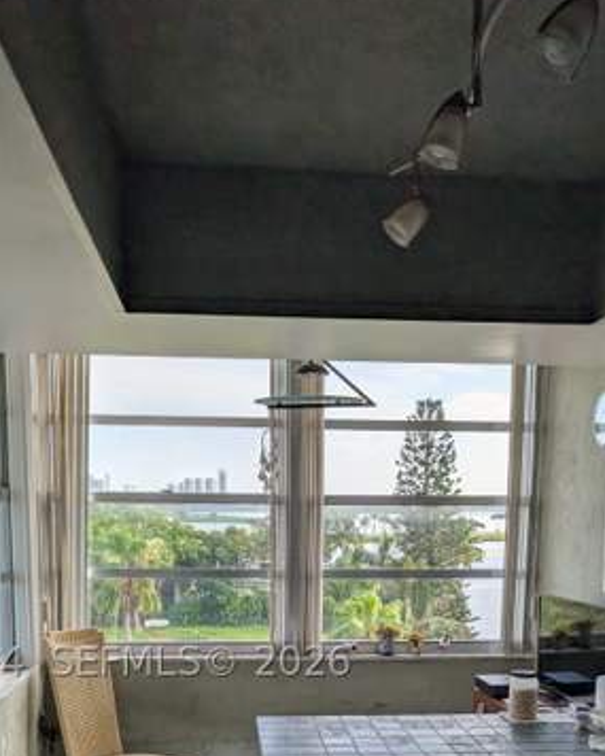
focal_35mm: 42
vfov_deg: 40.9
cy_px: 662
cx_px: 301
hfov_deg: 35.7
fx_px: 940
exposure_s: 1/670
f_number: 1.68
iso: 24
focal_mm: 6.9
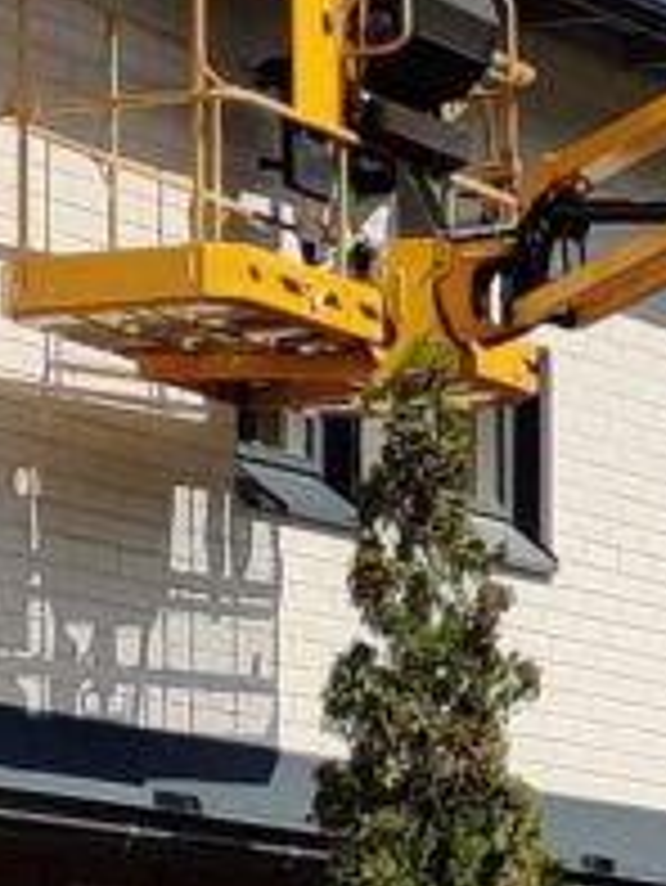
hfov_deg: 10.7
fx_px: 3511
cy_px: 1061
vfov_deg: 14.0
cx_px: 662
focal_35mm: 137
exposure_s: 1/3628
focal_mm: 4.75
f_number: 1.65
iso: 125
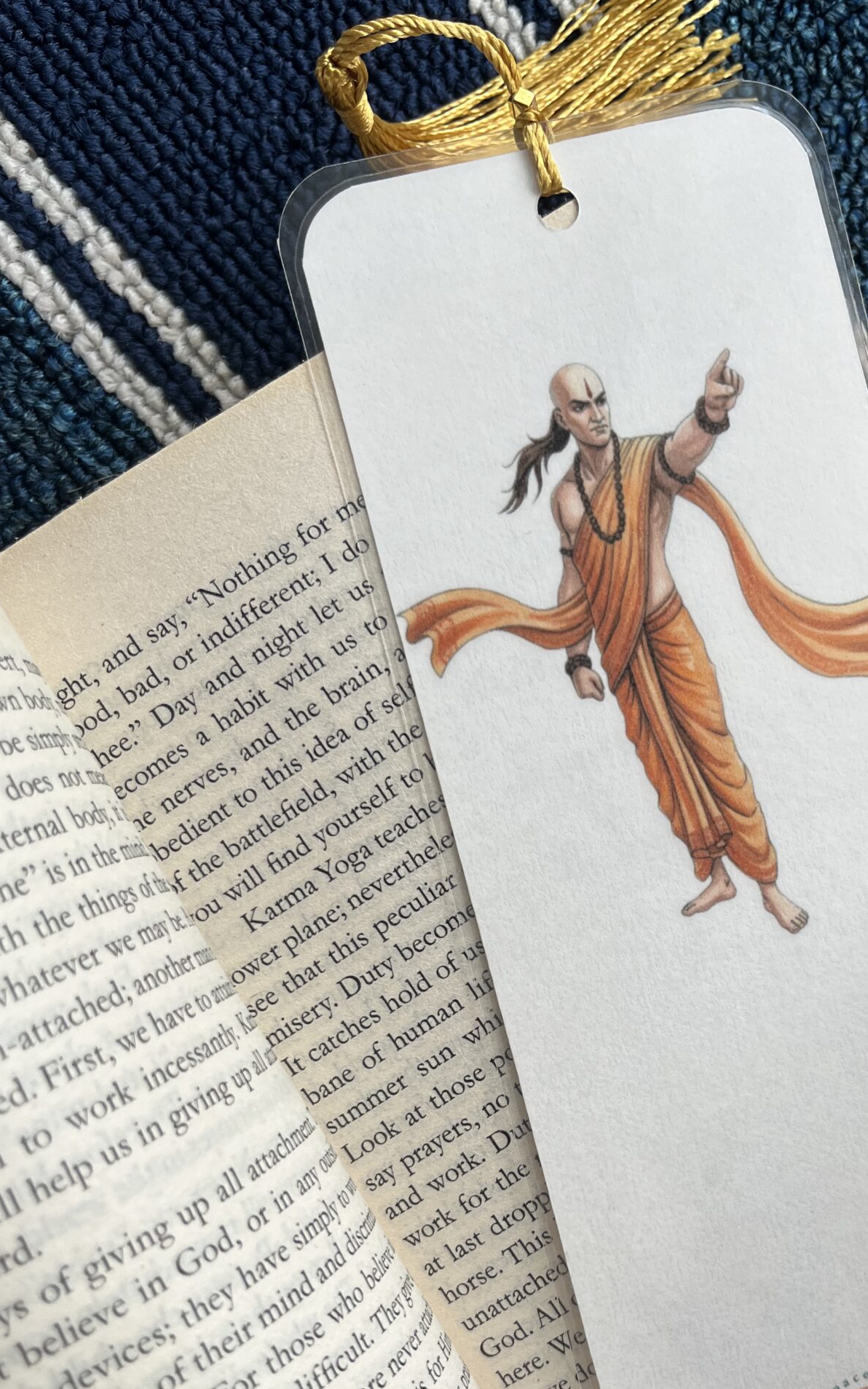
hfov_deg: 34.0
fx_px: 1400
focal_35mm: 37
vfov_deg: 51.8
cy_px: 917
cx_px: 607
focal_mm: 5.1
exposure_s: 1/121
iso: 50
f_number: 1.6
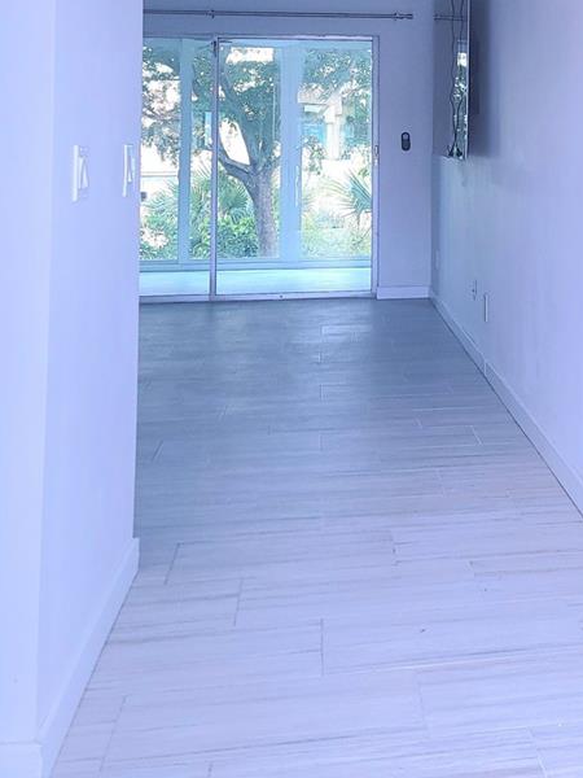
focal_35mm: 50
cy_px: 83
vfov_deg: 36.0
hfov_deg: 28.1
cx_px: 518
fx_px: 1123
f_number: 1.8
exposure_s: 1/182
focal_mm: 7
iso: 100
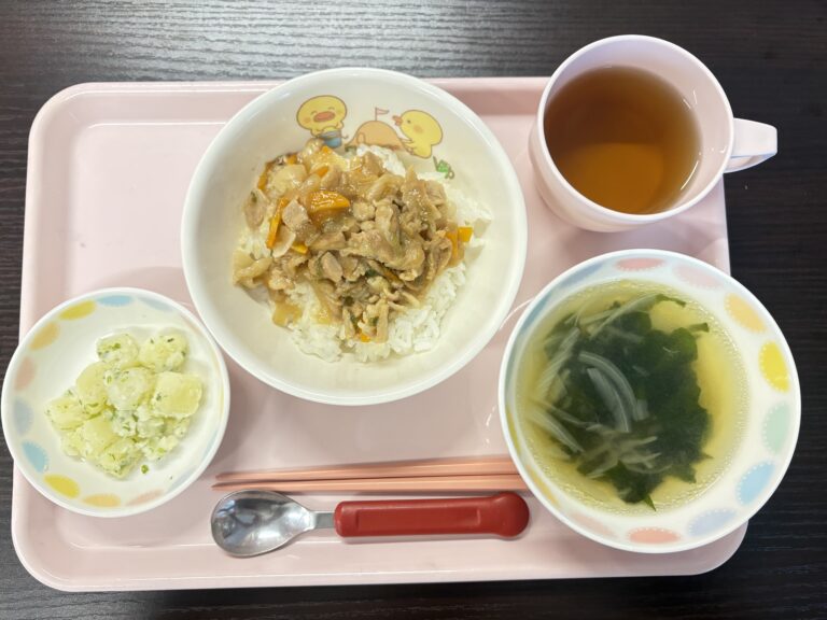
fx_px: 621
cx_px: 414
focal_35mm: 26
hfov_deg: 67.3
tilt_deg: -85.5
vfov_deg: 53.1
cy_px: 310
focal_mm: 5.96
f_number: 1.6
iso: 250
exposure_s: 1/60
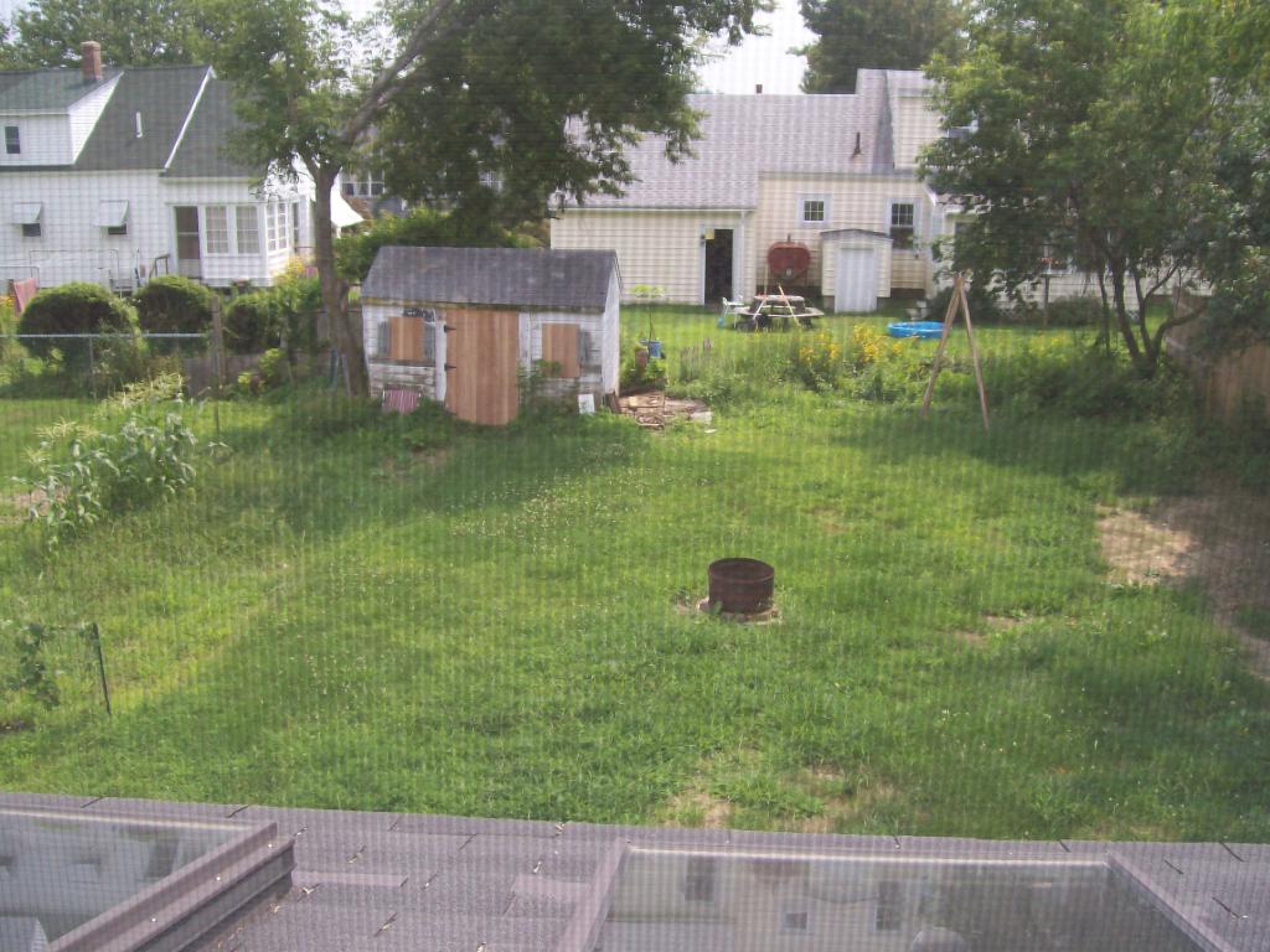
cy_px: 476
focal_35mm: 36
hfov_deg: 51.4
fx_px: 1321
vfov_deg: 39.7
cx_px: 635
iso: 80
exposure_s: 1/786
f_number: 2.7
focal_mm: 6
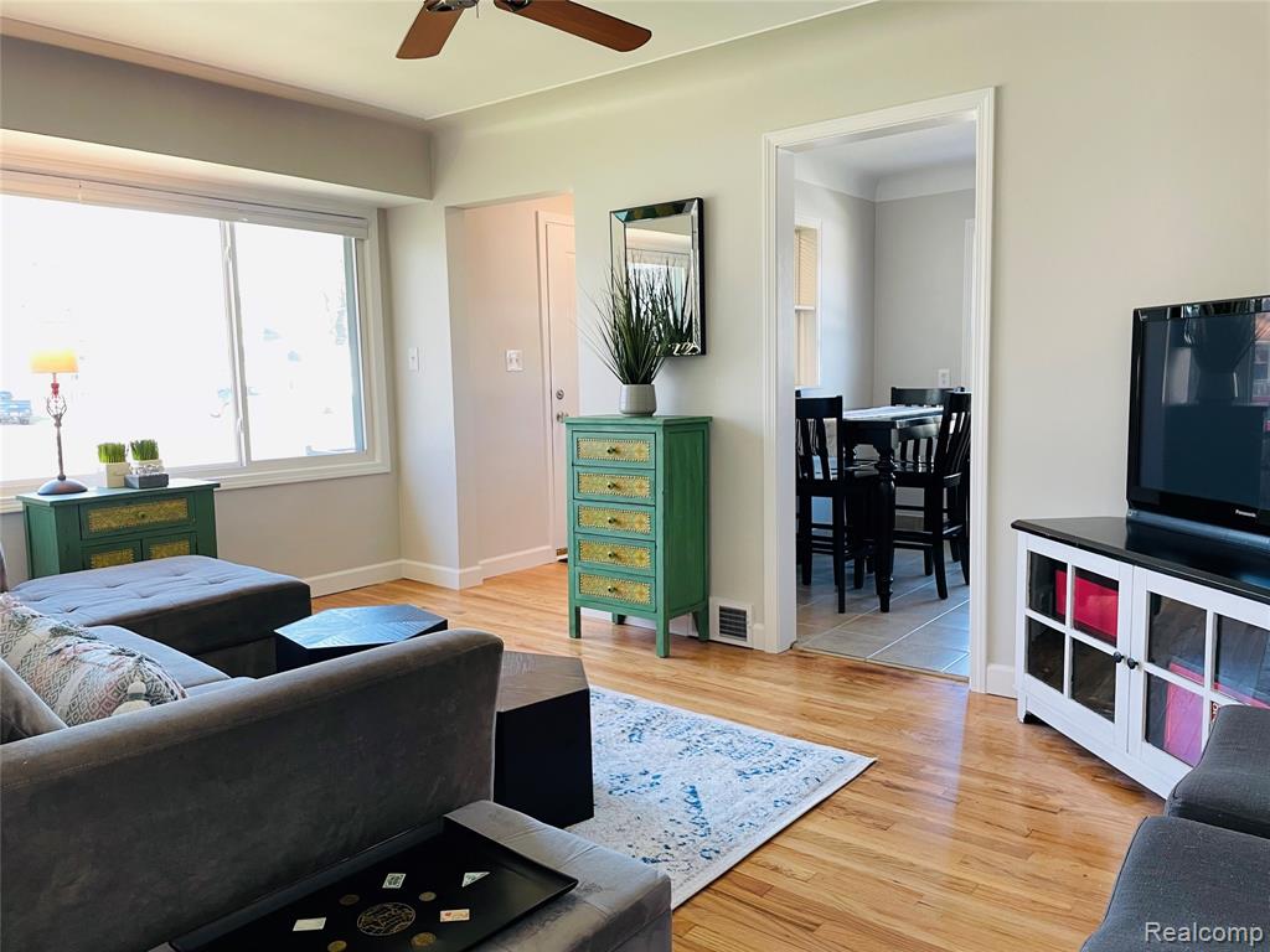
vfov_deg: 53.1
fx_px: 954
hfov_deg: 67.3
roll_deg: +1.0
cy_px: 476
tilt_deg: -5.2
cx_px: 635
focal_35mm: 26
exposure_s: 1/60
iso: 160
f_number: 1.6
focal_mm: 4.2
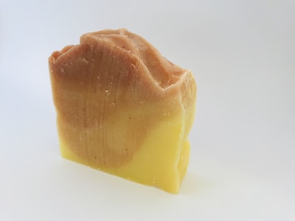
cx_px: 148
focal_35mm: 28
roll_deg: -2.1
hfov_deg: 63.4
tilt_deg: -25.1
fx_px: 239
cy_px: 110
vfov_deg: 49.7
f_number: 1.8
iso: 40
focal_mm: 3.99
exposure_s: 1/100
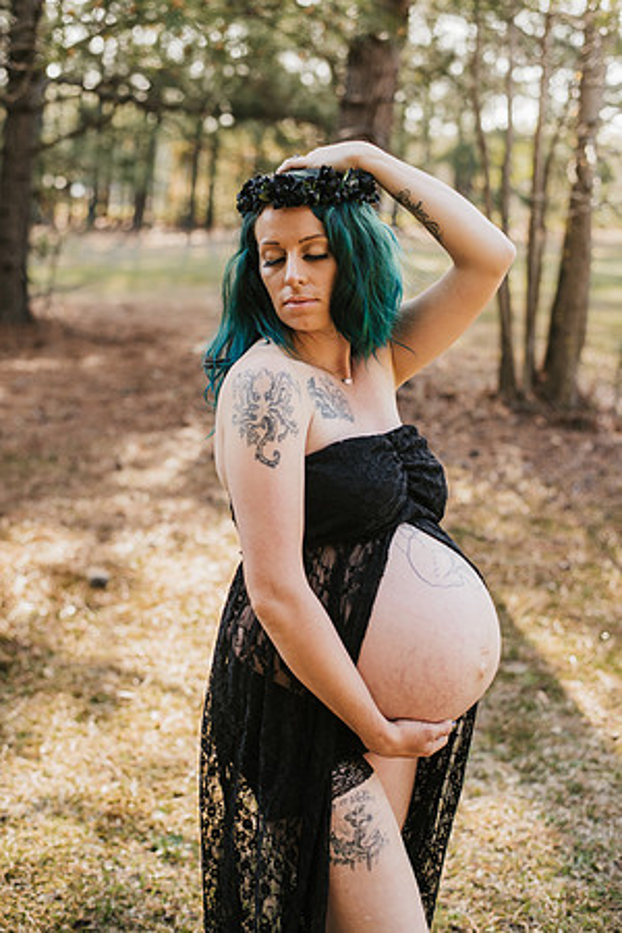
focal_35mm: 50
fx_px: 1296
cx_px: 311
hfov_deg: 27.0
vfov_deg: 39.6
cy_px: 466
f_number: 2.8
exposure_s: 1/200
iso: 100
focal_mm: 50
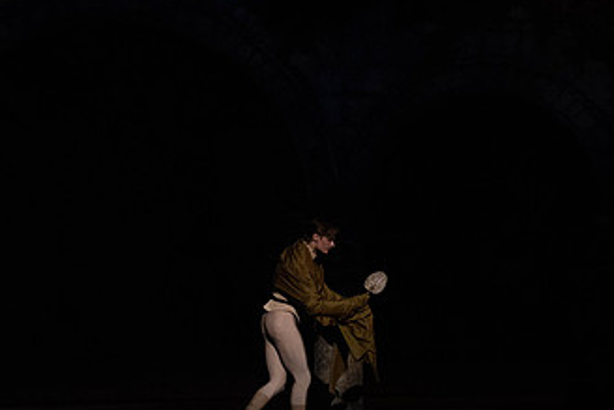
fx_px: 5579
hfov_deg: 6.3
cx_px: 361
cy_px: 111
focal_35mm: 327
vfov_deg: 4.2
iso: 8000
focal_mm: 185
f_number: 5.6
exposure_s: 1/250
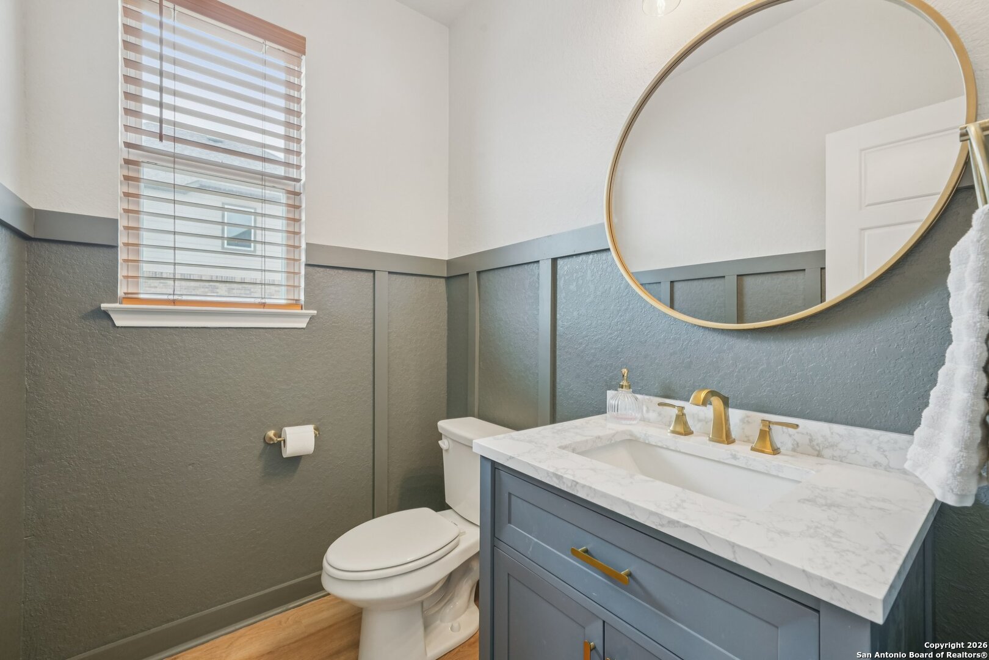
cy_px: 330
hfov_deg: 100.4
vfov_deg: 77.3
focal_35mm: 15
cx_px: 494
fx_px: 412
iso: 800
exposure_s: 1/15
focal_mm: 15
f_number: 9
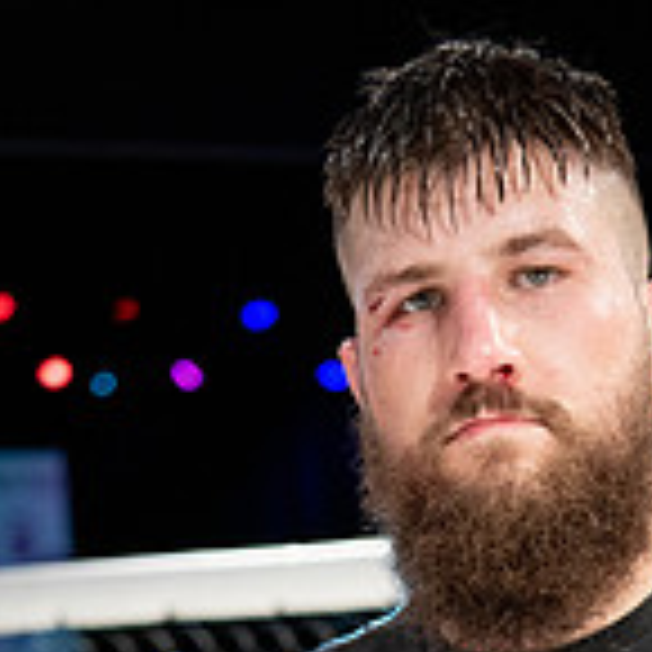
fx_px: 2365
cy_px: 971
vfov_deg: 14.6
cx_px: 562
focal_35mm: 111
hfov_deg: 15.5
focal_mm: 42
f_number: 2.8
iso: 1600
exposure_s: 1/1000
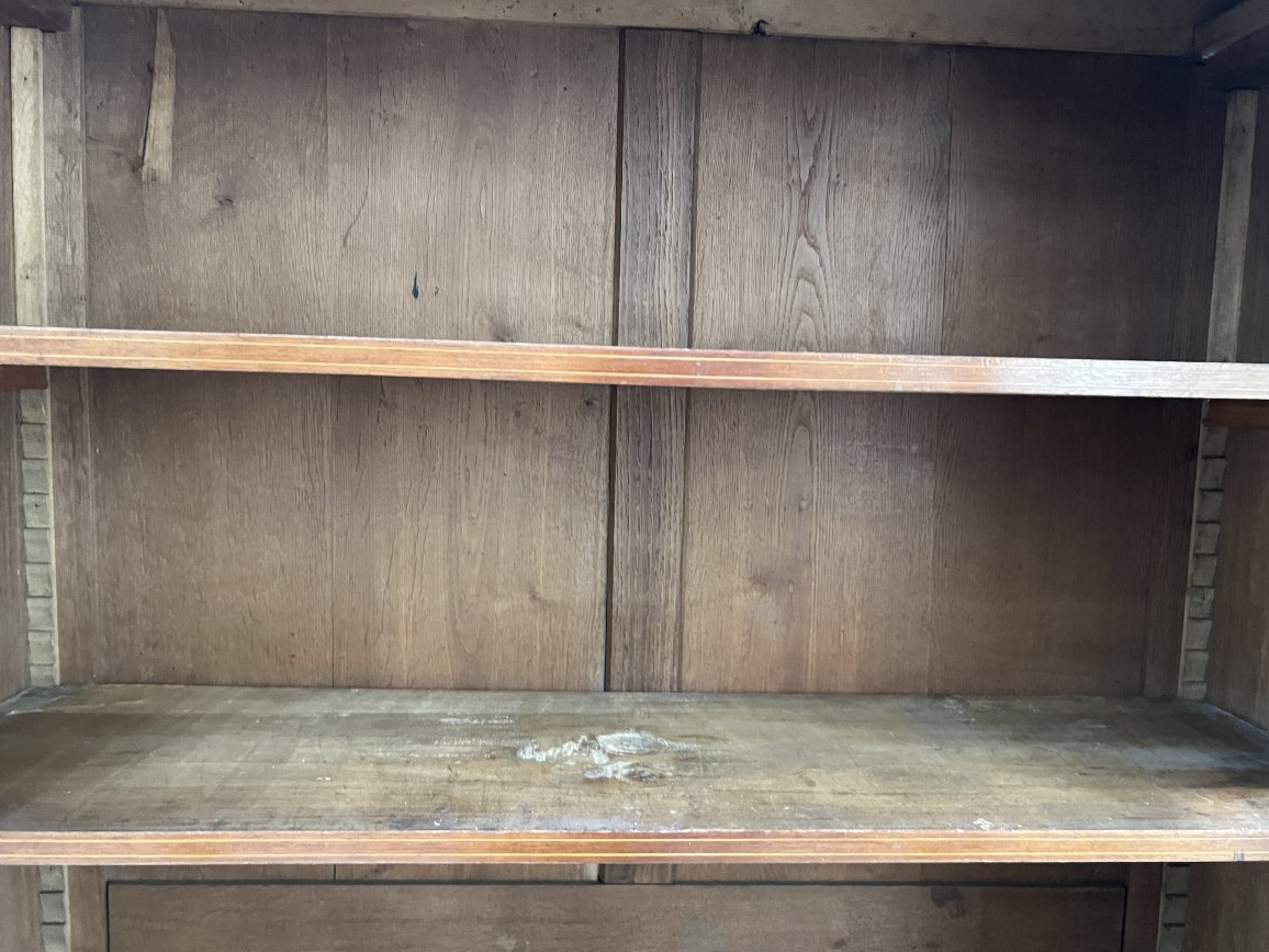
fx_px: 990
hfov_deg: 65.3
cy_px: 489
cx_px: 644
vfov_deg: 51.3
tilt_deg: -5.0
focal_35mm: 27
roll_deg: -3.0
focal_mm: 5.7
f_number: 1.5
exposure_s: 1/46
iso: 500
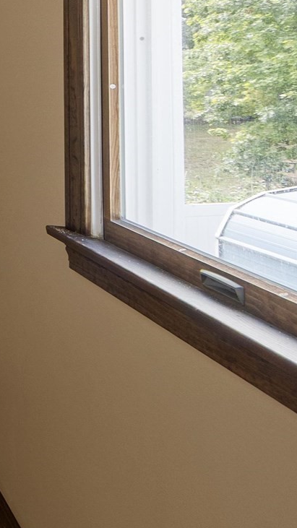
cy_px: 80
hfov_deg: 14.6
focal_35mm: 44
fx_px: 616
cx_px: -439
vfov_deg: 43.4
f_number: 8
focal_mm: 10
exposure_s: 1/1.25
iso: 320
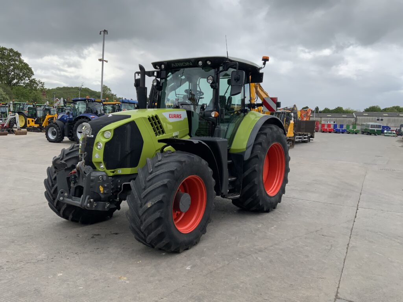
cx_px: 202
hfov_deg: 61.7
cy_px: 151
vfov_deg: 48.2
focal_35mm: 29
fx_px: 338
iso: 16
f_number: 1.8
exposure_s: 1/1015
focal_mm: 3
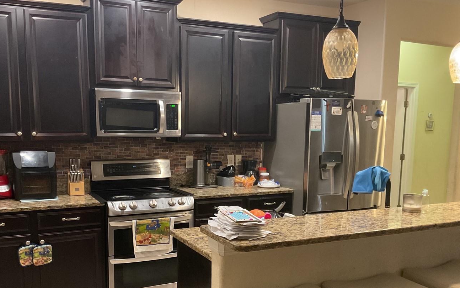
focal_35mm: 38
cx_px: 218
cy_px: 193
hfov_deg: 51.5
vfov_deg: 33.3
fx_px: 476
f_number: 1.8
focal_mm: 3
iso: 250
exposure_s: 1/40
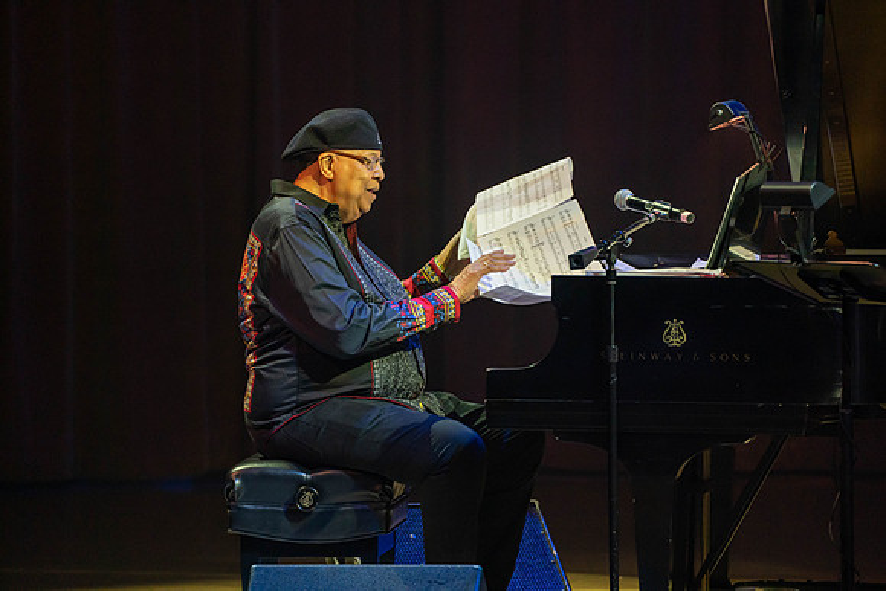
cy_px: 296
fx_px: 9846
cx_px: 443
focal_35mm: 400
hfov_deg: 5.2
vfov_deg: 3.4
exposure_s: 1/250
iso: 3200
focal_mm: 400
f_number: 6.3
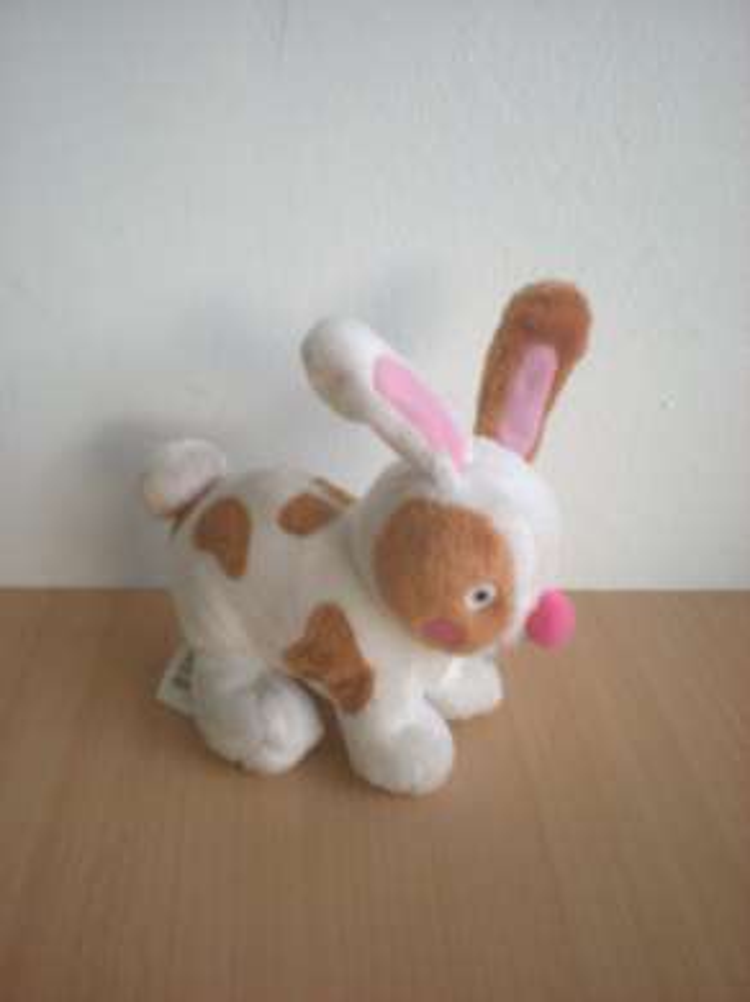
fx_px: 1099
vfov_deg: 49.0
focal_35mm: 38
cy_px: 501
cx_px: 375
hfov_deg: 37.7
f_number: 3.1
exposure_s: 1/8
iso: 351
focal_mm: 6.3
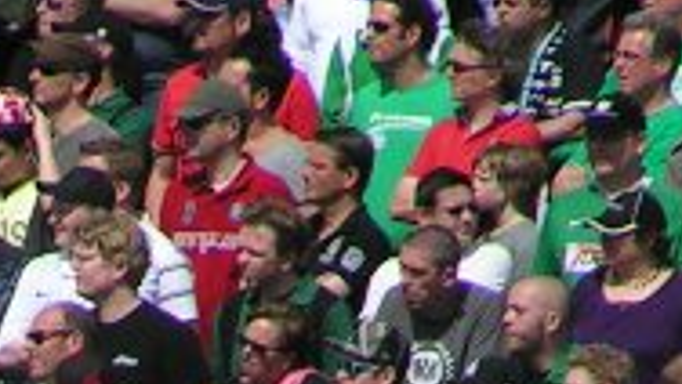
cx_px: -294
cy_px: 1080
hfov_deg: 1.4
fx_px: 28480
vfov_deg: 0.8
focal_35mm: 1574
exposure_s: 1/800
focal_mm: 52
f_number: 6.3
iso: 50
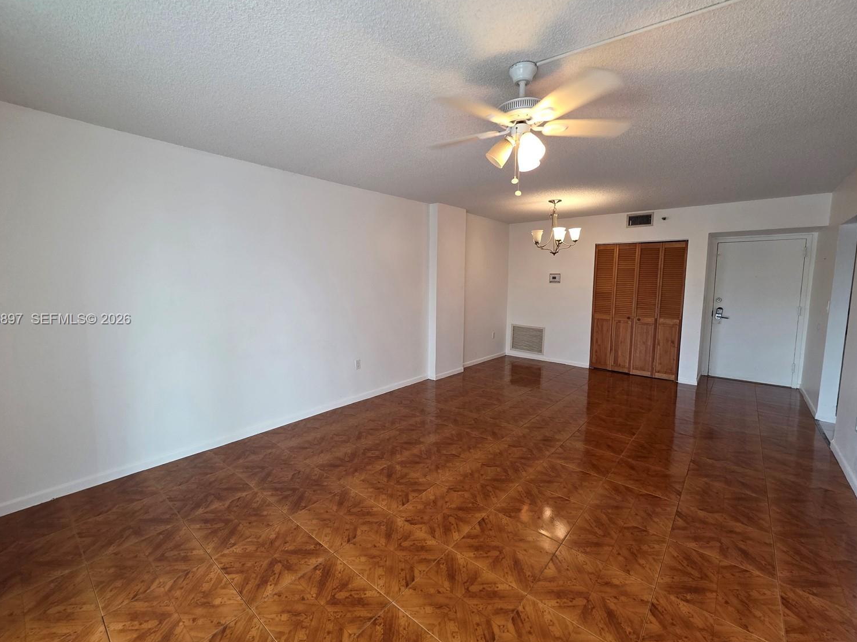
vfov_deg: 85.7
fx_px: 347
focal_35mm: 14
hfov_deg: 102.0
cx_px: 412
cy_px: 320
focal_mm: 2.2
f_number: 1.9
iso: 250
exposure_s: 1/120
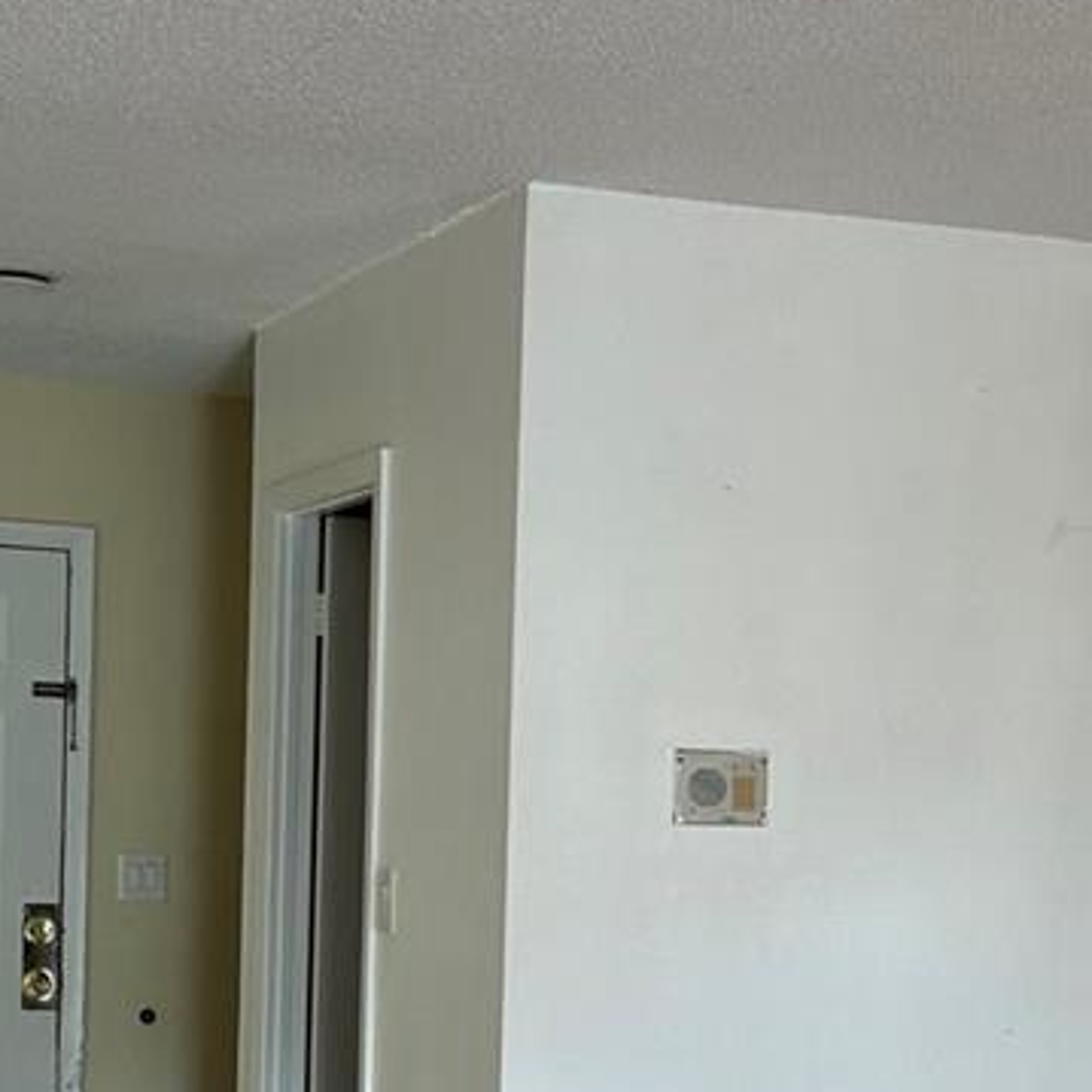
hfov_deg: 24.3
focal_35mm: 71
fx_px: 2534
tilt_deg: -0.7
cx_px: 417
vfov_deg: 24.0
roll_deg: -2.3
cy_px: 855
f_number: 1.78
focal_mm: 6.86
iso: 160
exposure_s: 1/120
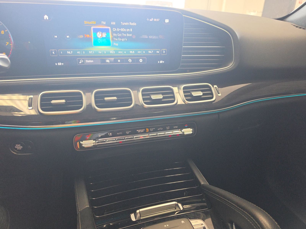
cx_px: 153
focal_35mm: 23
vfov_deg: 58.9
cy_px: 114
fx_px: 203
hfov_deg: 73.9
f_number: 1.4
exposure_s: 1/119
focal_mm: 6.5
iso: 131
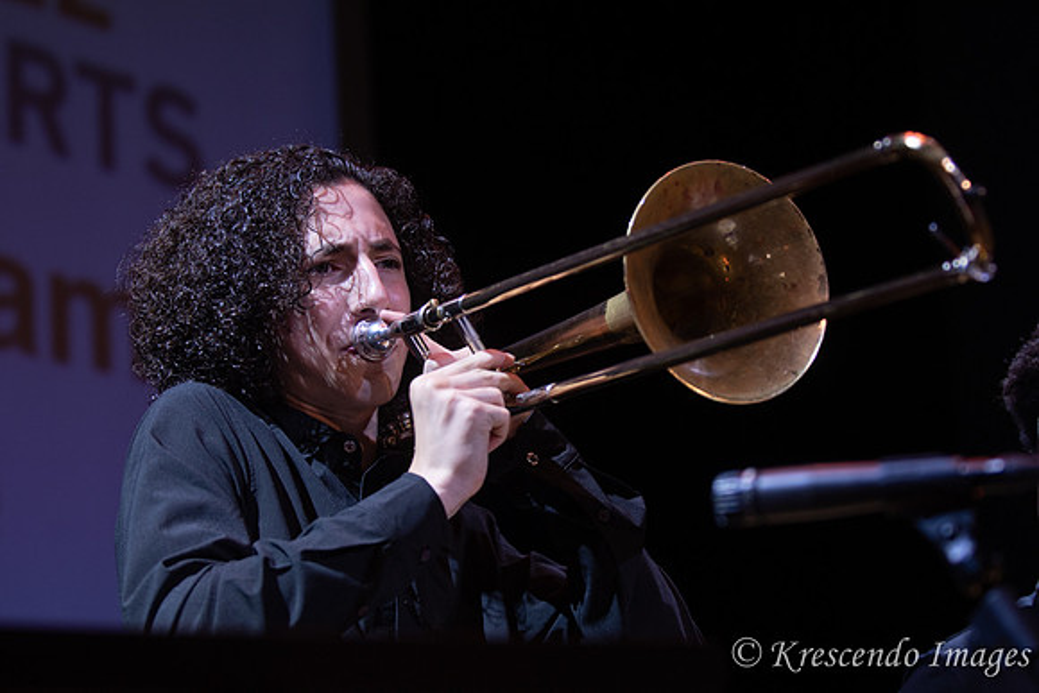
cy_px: 346
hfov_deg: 19.5
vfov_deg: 13.0
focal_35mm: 105
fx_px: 3031
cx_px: 520
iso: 400
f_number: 2.8
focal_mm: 70
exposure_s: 1/200
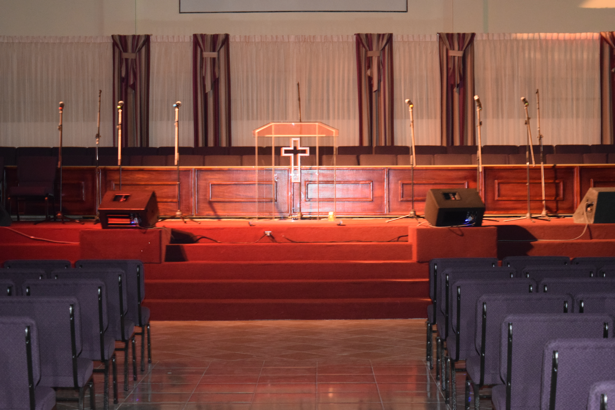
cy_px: 205
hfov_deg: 24.6
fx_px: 1409
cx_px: 308
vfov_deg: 16.6
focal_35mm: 82
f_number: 5.6
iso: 3200
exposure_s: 1/4
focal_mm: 55
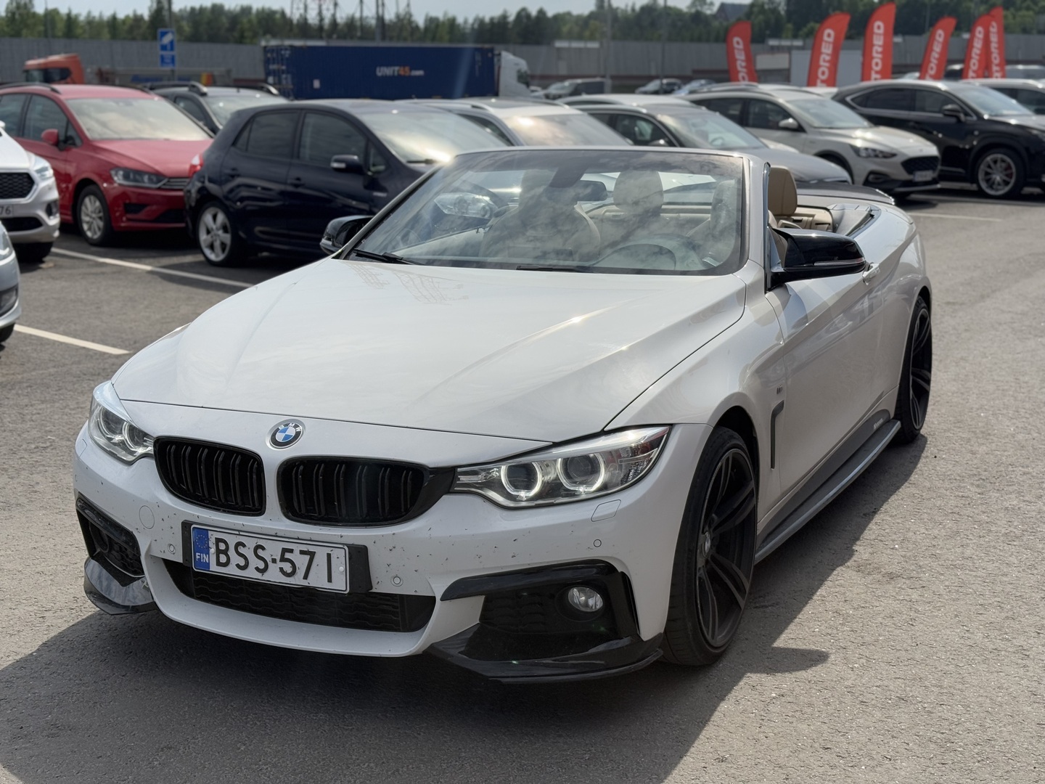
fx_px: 1449
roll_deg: -0.8
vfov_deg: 30.3
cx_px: 522
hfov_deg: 39.7
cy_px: 392
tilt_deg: -12.6
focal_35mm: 48
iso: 64
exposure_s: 1/7874
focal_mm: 6.76
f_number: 1.78
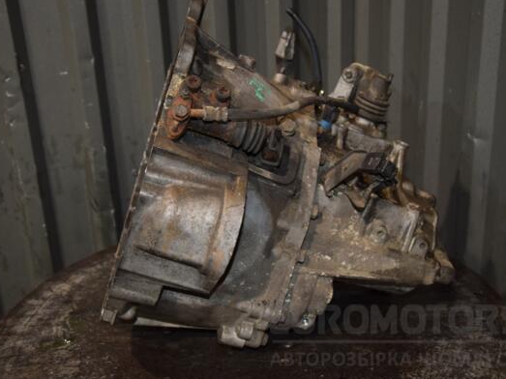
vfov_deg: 33.6
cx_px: 252
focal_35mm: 43
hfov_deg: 43.9
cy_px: 190
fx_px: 628
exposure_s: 1/60
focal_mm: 26
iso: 800
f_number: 5
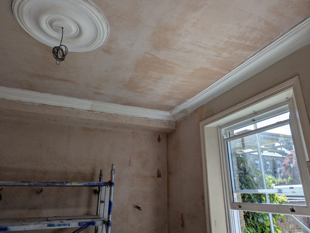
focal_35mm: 24
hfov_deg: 71.5
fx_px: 215
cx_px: 155
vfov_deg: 56.9
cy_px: 116
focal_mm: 6.81
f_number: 1.85
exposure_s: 1/277
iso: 28
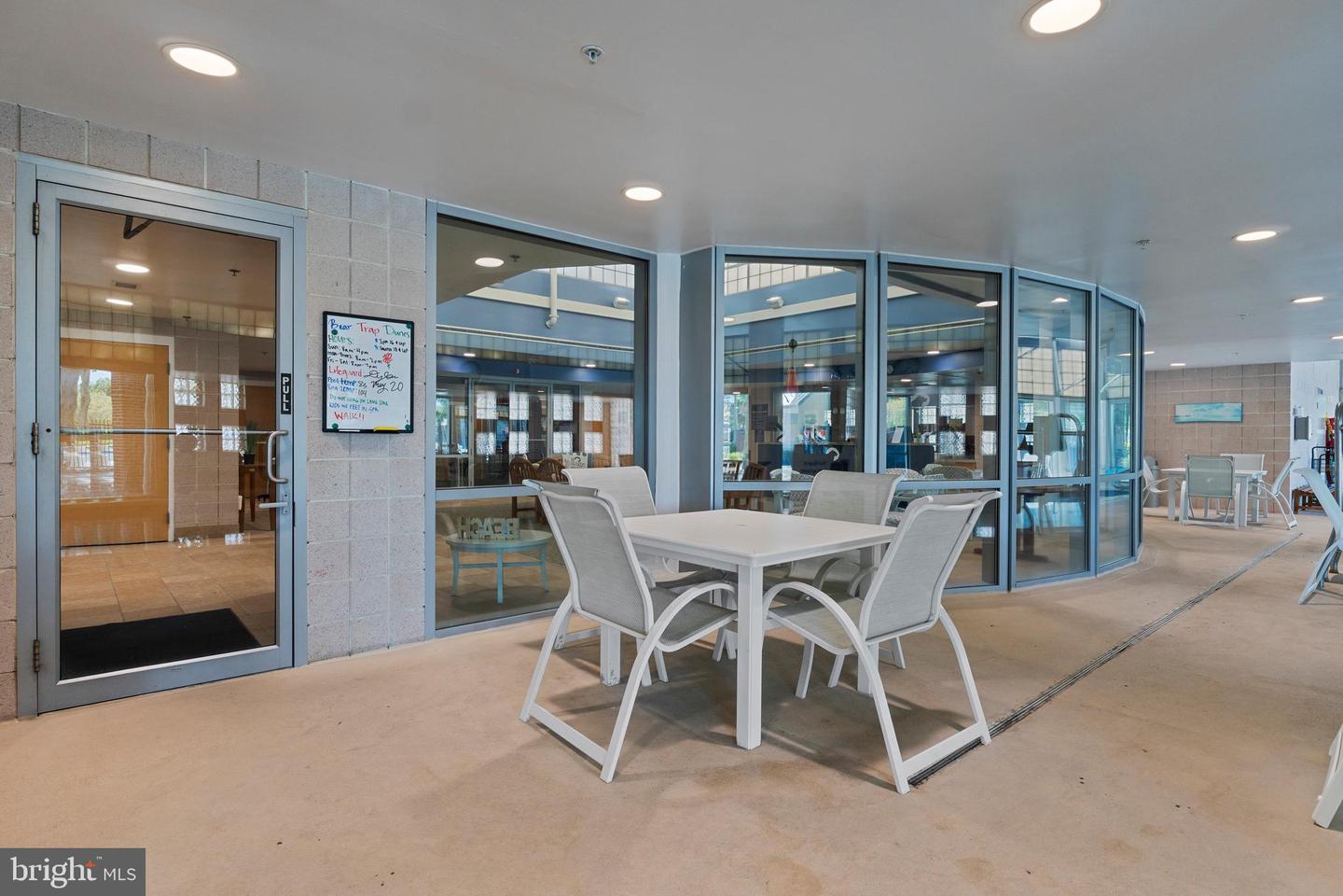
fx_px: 683
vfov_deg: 66.5
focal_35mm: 18
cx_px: 672
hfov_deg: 89.1
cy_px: 448
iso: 200
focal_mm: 12.2
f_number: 7.1
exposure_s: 1/15
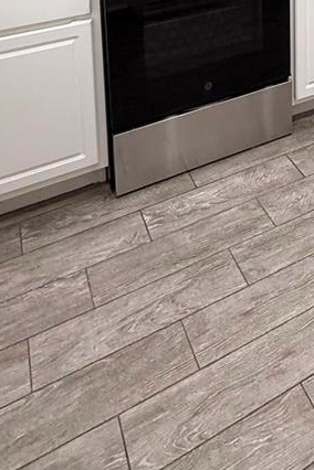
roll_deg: +0.5
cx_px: 263
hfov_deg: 31.5
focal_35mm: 41
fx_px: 536
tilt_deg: -7.1
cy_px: -135
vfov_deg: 34.4
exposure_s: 1/120
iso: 200
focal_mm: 2.22
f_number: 2.2
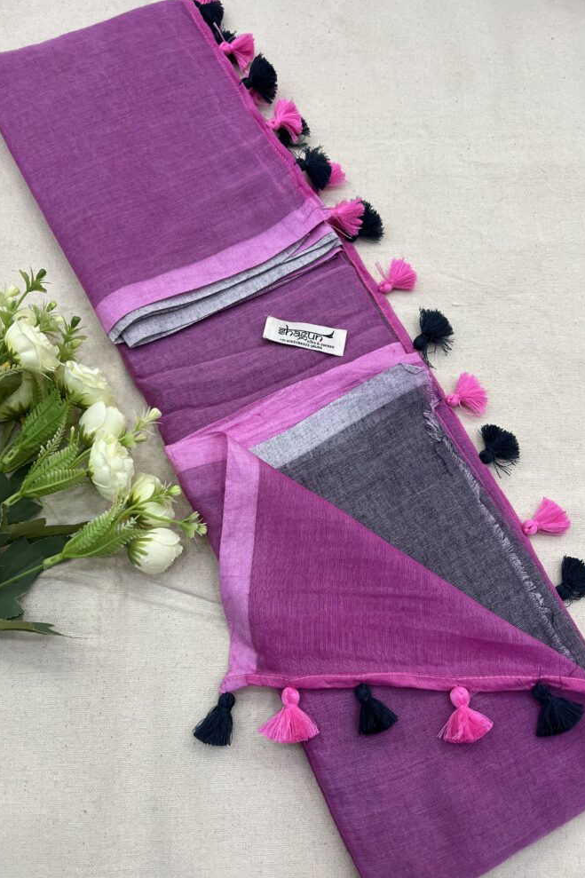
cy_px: 452
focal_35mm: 28
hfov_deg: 46.4
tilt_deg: -70.9
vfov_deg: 65.5
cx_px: 310
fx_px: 683
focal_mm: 5.1
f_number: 1.6
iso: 125
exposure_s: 1/100
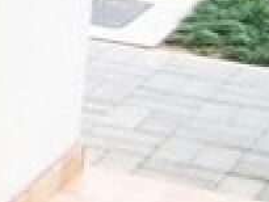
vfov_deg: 6.4
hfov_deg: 7.6
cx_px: -559
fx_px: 1749
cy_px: -177
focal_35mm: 225
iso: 80
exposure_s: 1/172
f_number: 2.7
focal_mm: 6
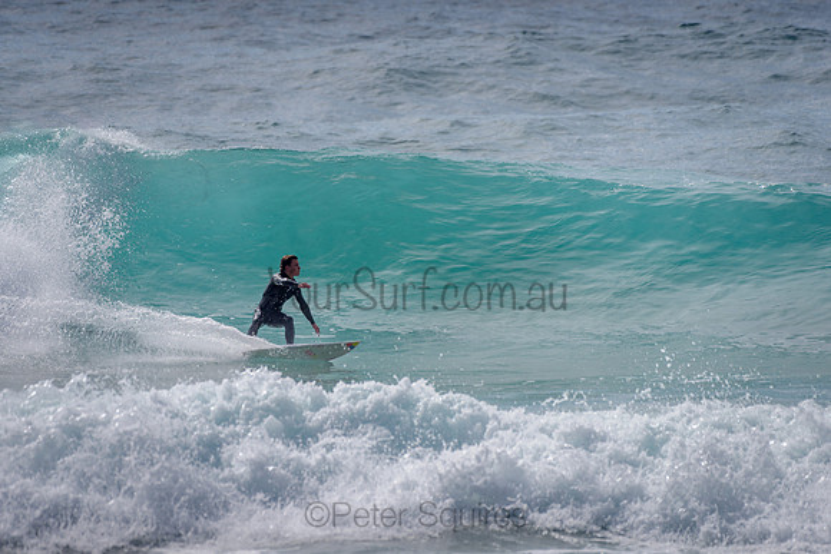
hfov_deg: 3.4
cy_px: 219
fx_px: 14157
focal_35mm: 613
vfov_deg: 2.2
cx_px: 321
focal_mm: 500
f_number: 5.6
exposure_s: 1/2000
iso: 80
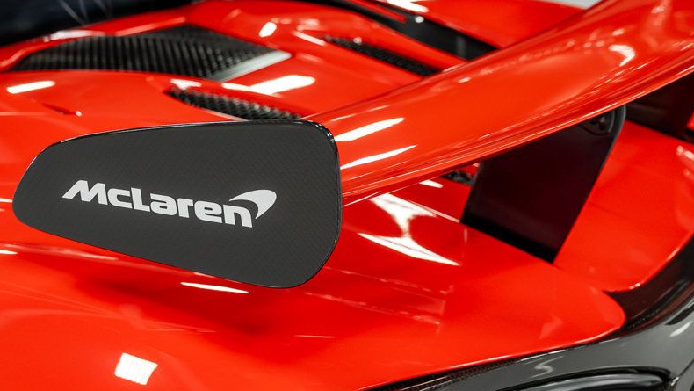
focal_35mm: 57
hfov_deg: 36.6
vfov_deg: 21.1
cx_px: 388
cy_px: 167
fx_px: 1049
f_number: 5
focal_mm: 42
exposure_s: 1/60
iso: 800
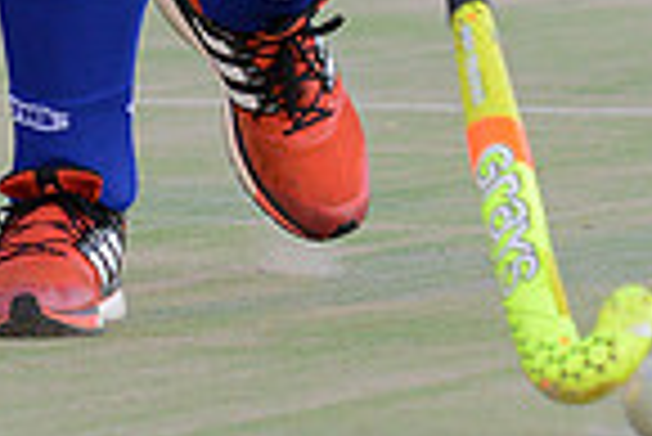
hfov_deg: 3.4
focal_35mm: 598
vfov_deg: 2.3
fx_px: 10841
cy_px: -375
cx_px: -337
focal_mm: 150
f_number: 4
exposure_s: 1/500
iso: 1250
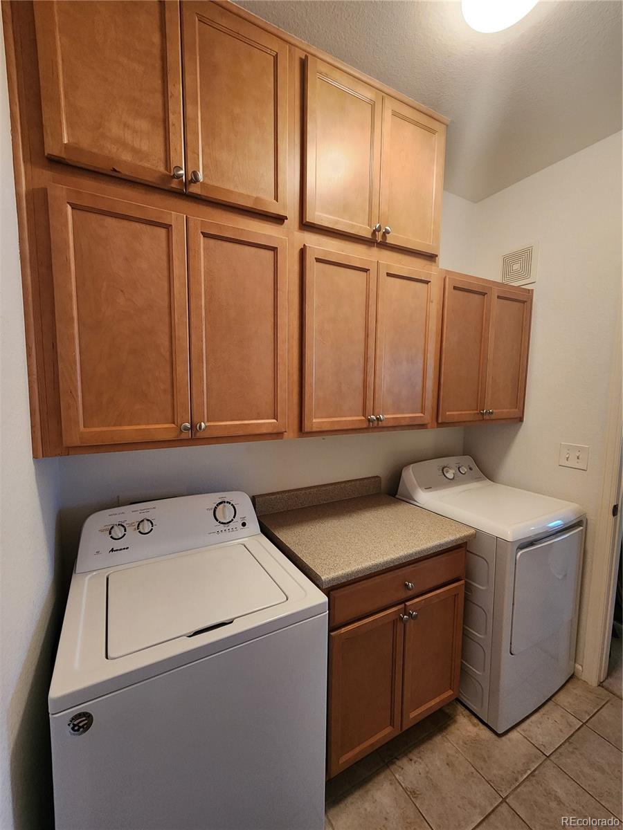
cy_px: 415
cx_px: 312
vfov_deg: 106.2
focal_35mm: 13
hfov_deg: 89.9
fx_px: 312
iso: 400
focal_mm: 2.2
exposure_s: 1/40
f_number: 2.2
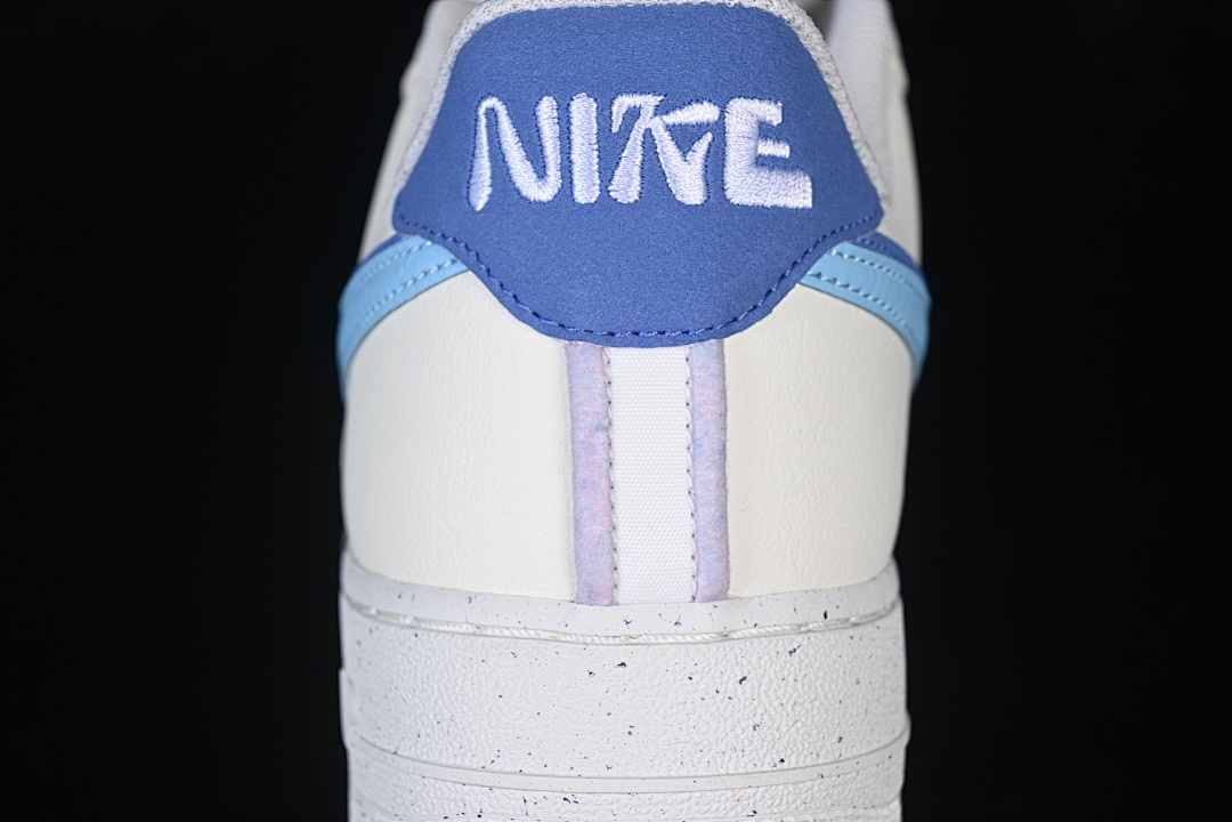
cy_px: 411
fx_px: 2566
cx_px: 616
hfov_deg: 27.0
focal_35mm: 75
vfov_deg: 18.2
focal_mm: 50
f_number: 7.1
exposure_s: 1/80
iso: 160
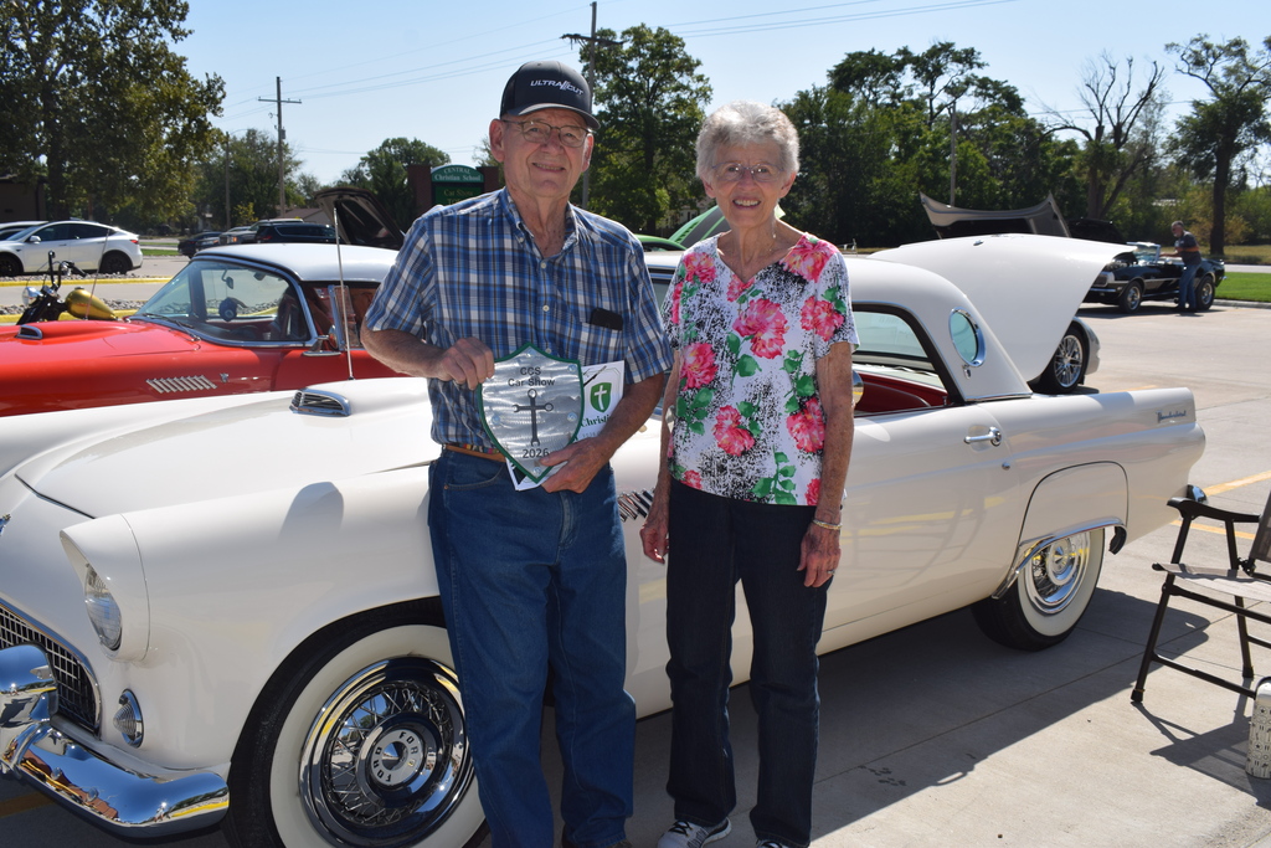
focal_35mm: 34
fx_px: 1218
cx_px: 636
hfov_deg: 55.1
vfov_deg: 38.4
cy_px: 424
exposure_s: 1/200
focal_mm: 23
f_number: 11
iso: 100
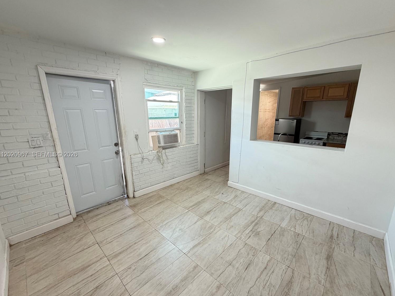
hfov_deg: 98.1
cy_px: 155
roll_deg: +0.4
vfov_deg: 81.7
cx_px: 207
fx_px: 171
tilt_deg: -14.0
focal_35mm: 15
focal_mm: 2.22
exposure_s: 1/60
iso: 160
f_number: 2.2
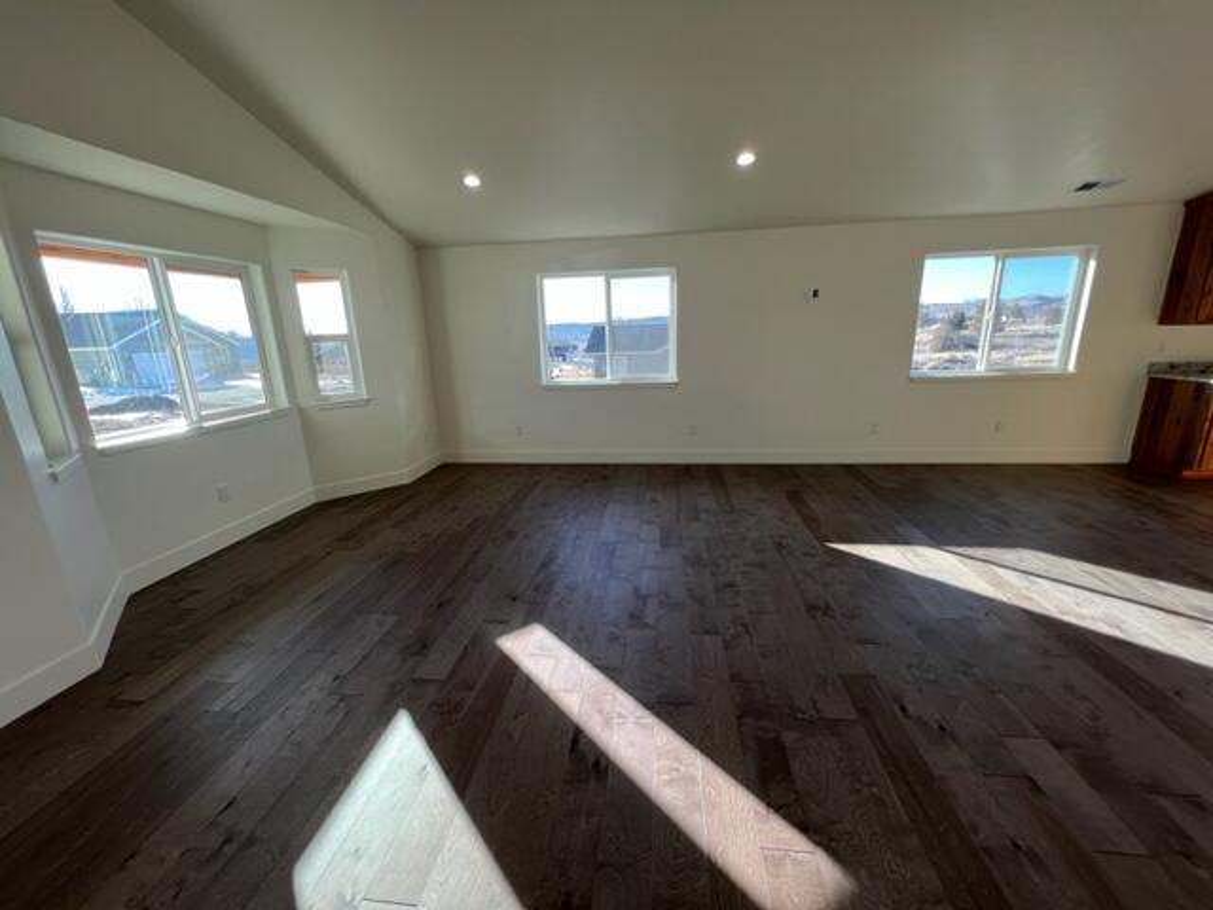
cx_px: 606
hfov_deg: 106.2
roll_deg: +2.4
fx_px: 456
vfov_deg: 89.9
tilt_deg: -14.2
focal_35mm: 13
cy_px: 455
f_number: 1.8
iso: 50
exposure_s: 1/120
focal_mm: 1.57
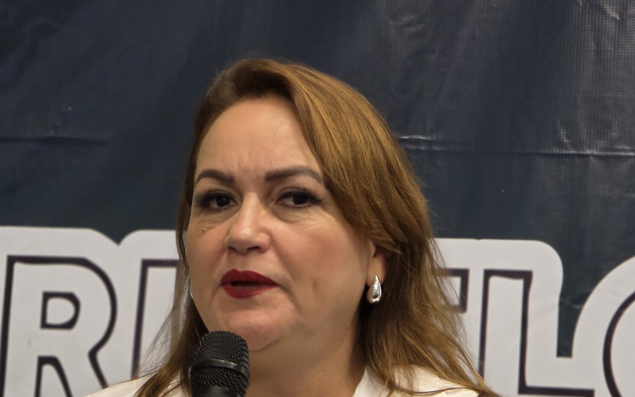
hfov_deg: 9.9
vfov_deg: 6.2
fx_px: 3651
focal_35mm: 211
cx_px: 243
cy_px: 299
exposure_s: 1/30
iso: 640
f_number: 3.4
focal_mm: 18.6
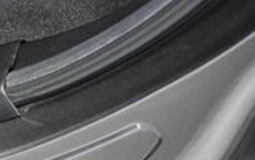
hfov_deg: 13.4
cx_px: -95
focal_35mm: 149
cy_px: 126
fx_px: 1037
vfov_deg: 8.8
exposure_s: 1/60
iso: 9000
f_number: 4.2
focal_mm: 29
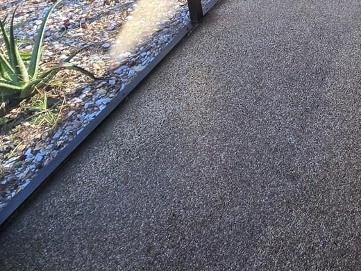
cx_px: 383
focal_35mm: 40
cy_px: -50
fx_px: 417
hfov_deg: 39.6
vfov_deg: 30.7
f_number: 2.2
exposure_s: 1/120
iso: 80
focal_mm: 2.2
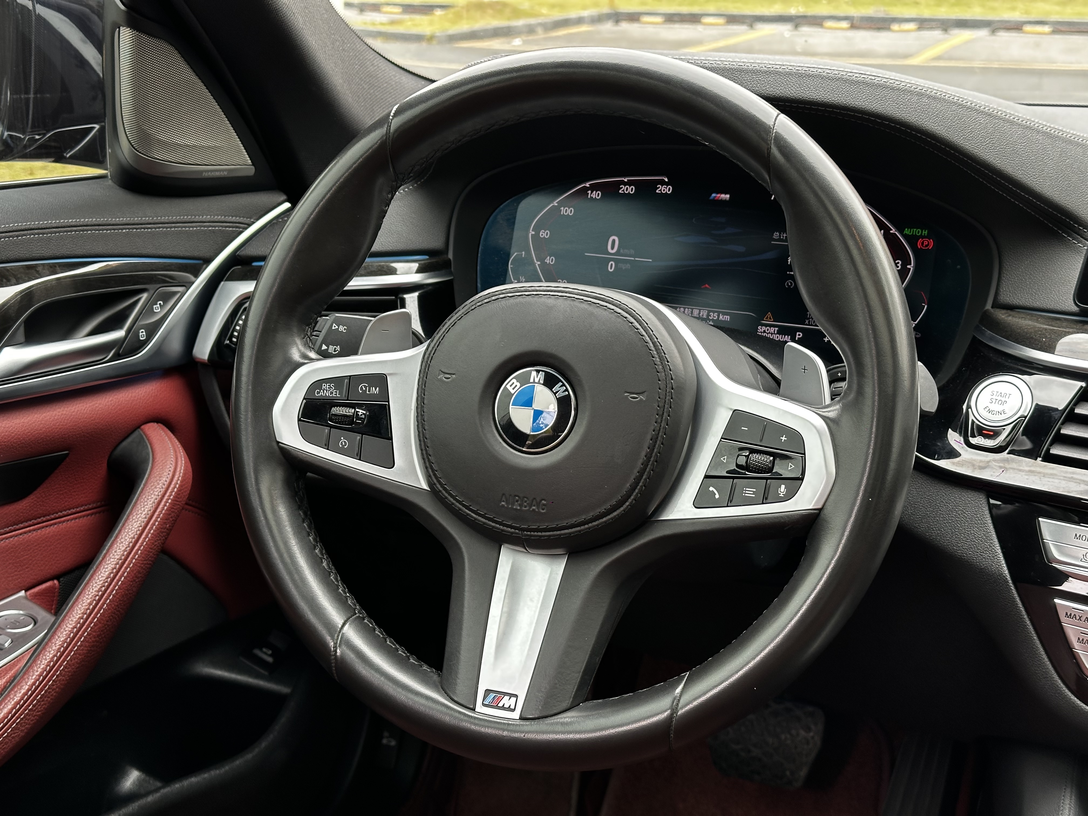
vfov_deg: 30.3
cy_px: 408
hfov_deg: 39.7
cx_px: 544
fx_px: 1509
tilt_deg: -16.5
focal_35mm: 48
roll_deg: -1.3
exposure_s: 1/49
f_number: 1.78
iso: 125
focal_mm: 6.86
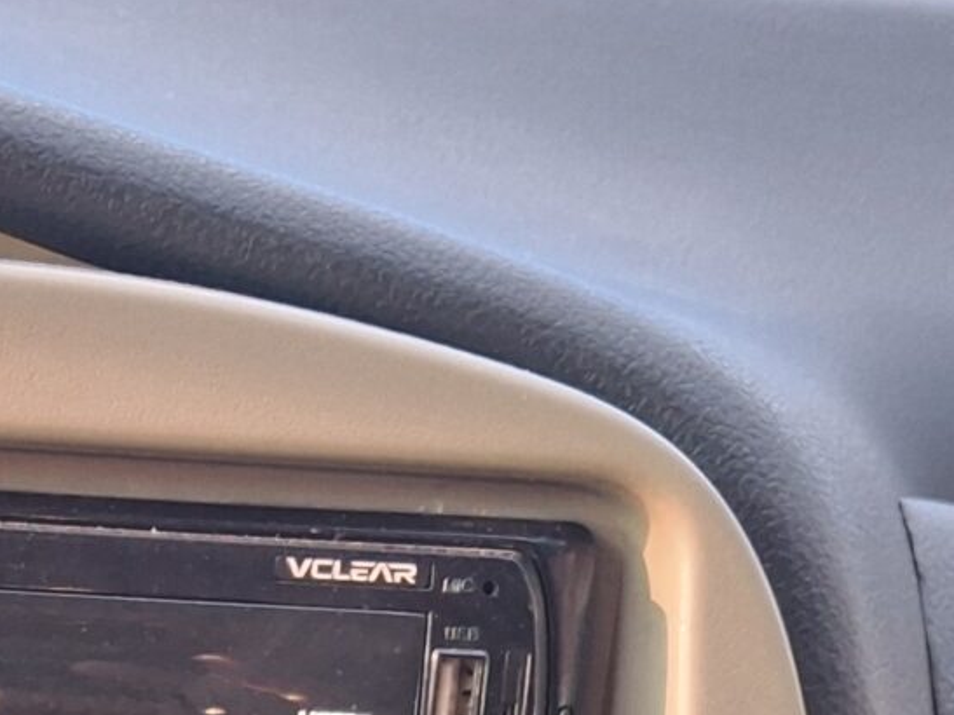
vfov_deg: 11.2
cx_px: -101
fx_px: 3224
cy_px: 1552
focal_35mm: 117
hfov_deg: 16.3
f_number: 1.8
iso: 100
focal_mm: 4.69
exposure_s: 1/100
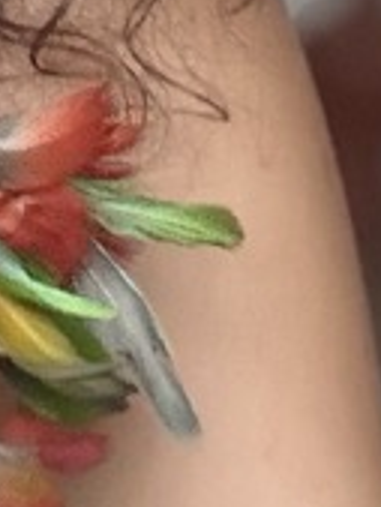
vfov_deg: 8.3
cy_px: -480
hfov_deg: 6.5
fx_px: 3327
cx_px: -201
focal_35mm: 227
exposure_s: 1/60
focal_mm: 2.69
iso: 125
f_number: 1.9
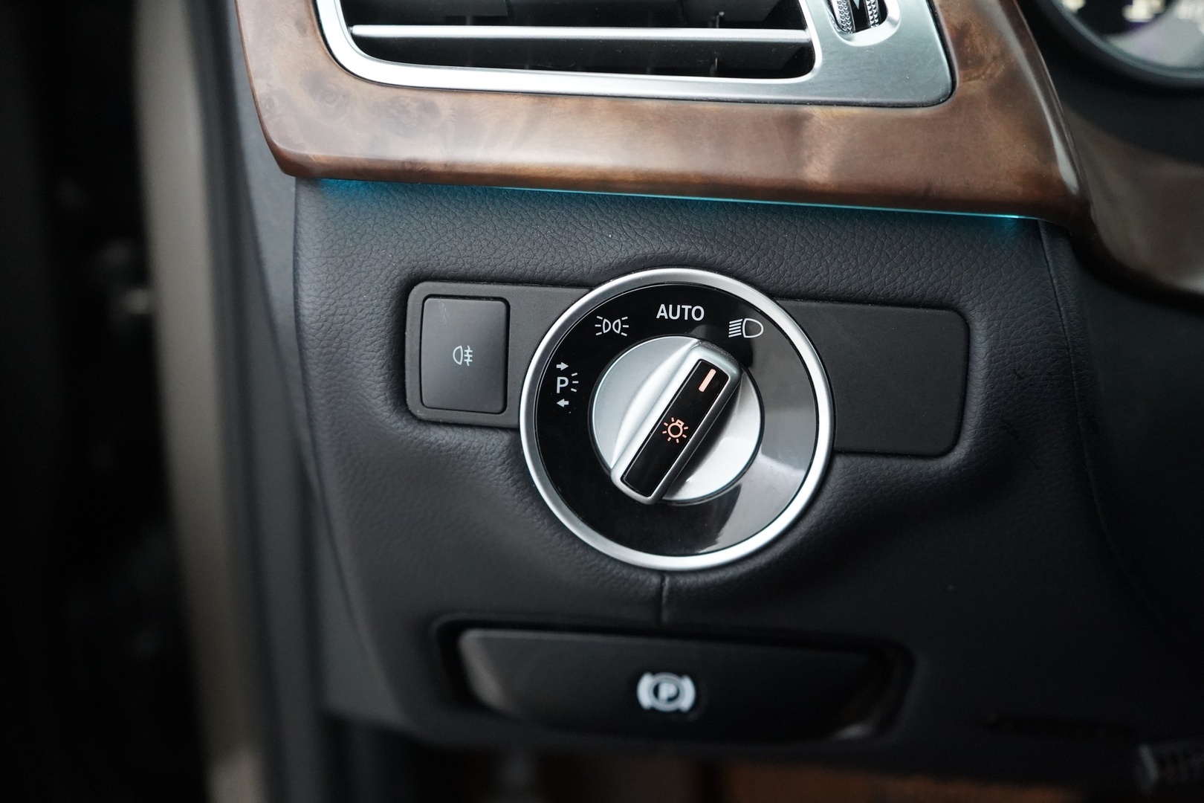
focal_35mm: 32
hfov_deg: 58.7
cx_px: 602
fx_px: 1070
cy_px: 402
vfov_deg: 41.1
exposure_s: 1/60
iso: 10000
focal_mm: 32
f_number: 4
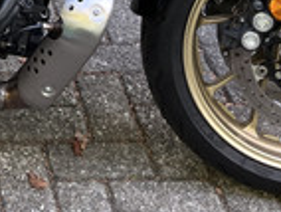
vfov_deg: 11.5
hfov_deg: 15.7
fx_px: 951
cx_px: -117
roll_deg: -0.3
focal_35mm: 117
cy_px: -198
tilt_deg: -22.6
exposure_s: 1/122
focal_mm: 5.1
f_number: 1.6
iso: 100
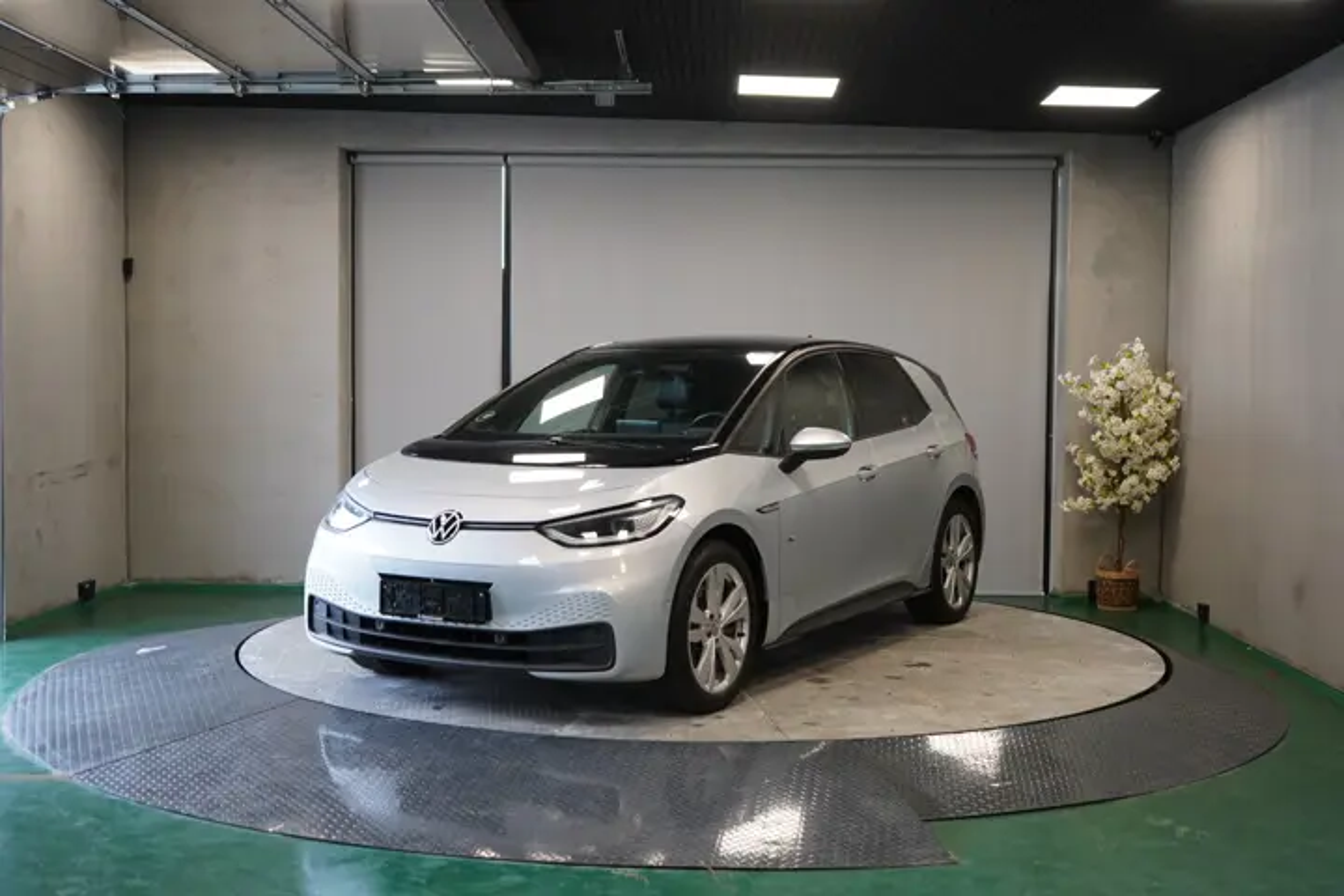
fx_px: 1568
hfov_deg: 46.4
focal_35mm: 42
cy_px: 448
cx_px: 672
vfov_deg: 31.9
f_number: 4.5
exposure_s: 1/160
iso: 1600
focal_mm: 42
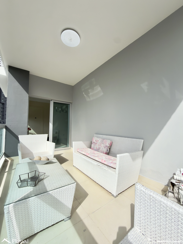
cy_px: 122
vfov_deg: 102.1
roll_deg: -0.5
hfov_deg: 85.7
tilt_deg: +2.6
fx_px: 99
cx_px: 92
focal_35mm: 14
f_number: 2.2
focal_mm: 2.22
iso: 16
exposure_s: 1/2273
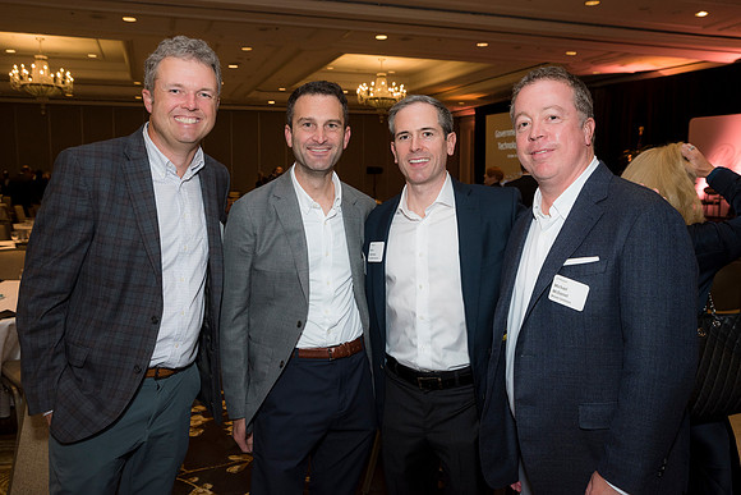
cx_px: 370
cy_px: 248
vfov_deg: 41.1
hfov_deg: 58.7
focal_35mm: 32
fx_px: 659
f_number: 5.6
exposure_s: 1/125
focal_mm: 32
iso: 800
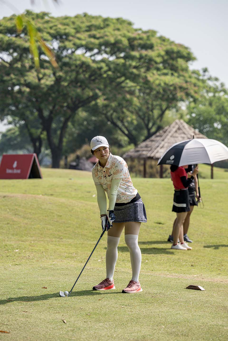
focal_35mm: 120
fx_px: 1140
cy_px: 170
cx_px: 114
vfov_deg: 17.1
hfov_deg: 11.4
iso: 500
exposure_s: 1/2500
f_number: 4
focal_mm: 120
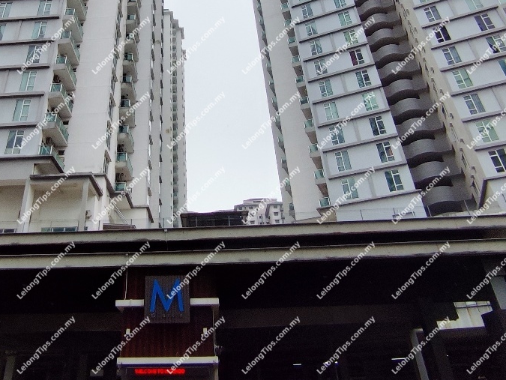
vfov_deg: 44.1
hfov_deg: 59.0
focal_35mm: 30
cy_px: 64
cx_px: 183
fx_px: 439
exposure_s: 1/1089
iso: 50
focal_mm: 1.65
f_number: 2.2
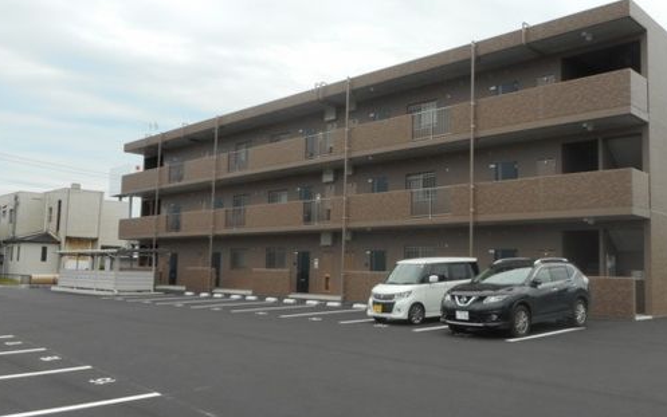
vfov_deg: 39.5
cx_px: 368
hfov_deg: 59.5
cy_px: 216
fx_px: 582
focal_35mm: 32
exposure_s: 1/400
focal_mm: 4.5
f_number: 3.7
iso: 80
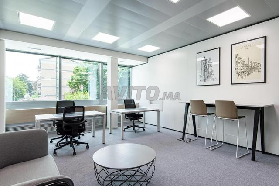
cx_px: 140
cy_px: 93
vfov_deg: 64.5
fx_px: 147
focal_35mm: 19
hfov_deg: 86.9
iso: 400
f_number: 11
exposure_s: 1/200
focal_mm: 19
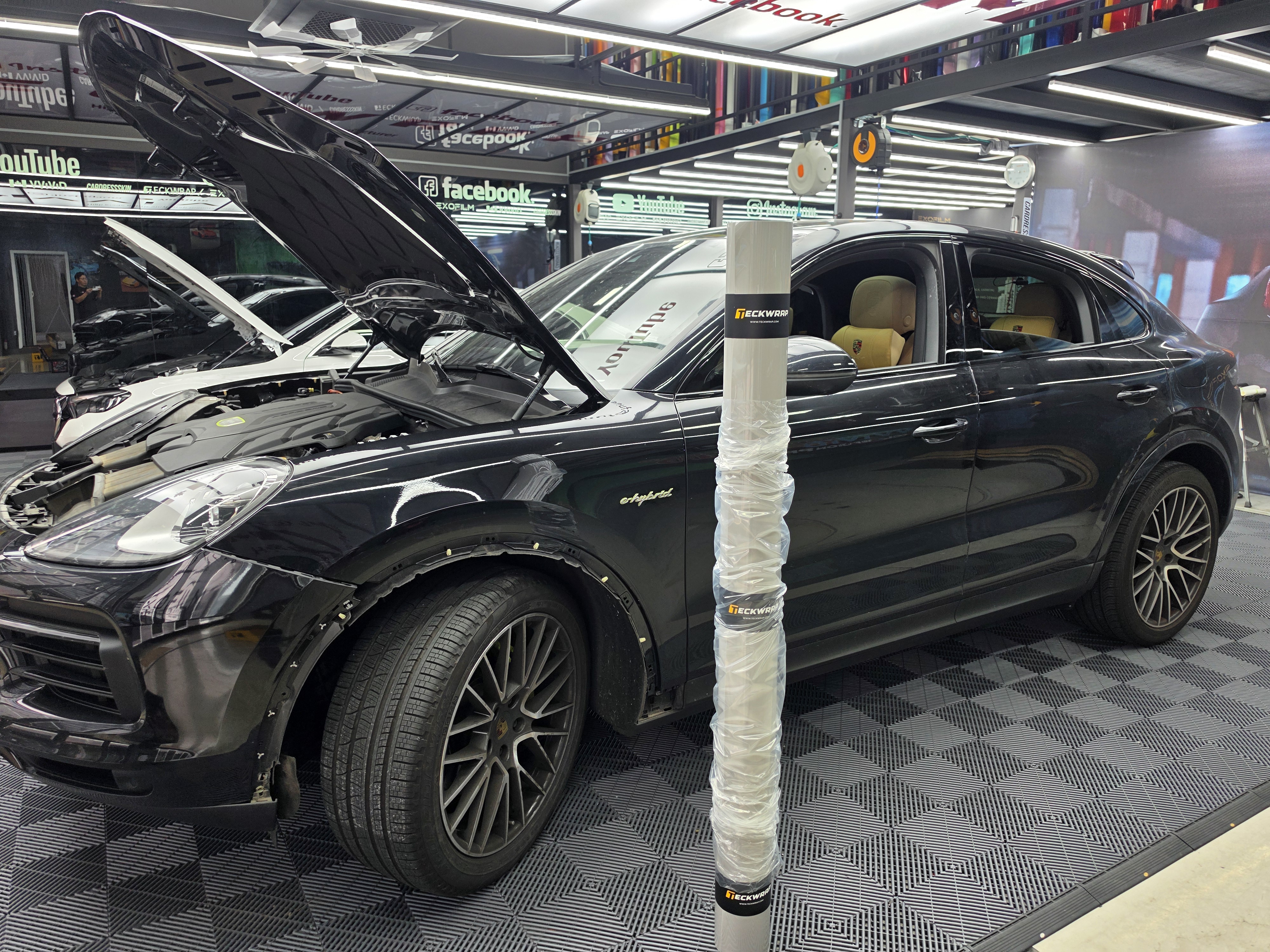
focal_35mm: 23
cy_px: 476
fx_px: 844
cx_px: 635
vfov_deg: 58.9
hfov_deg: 73.9
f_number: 1.4
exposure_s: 1/120
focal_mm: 6.5
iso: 32
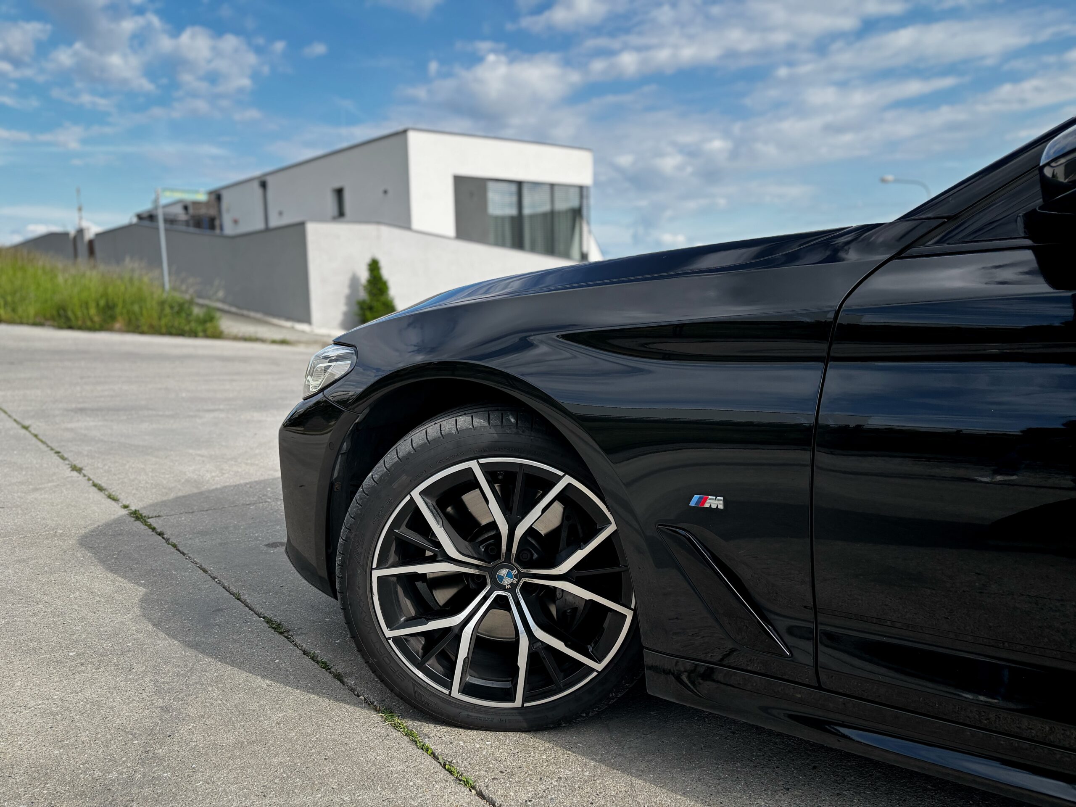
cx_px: 538
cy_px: 404
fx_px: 808
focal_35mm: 26
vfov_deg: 53.1
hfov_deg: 67.3
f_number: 1.6
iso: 50
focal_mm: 5.96
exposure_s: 1/1845
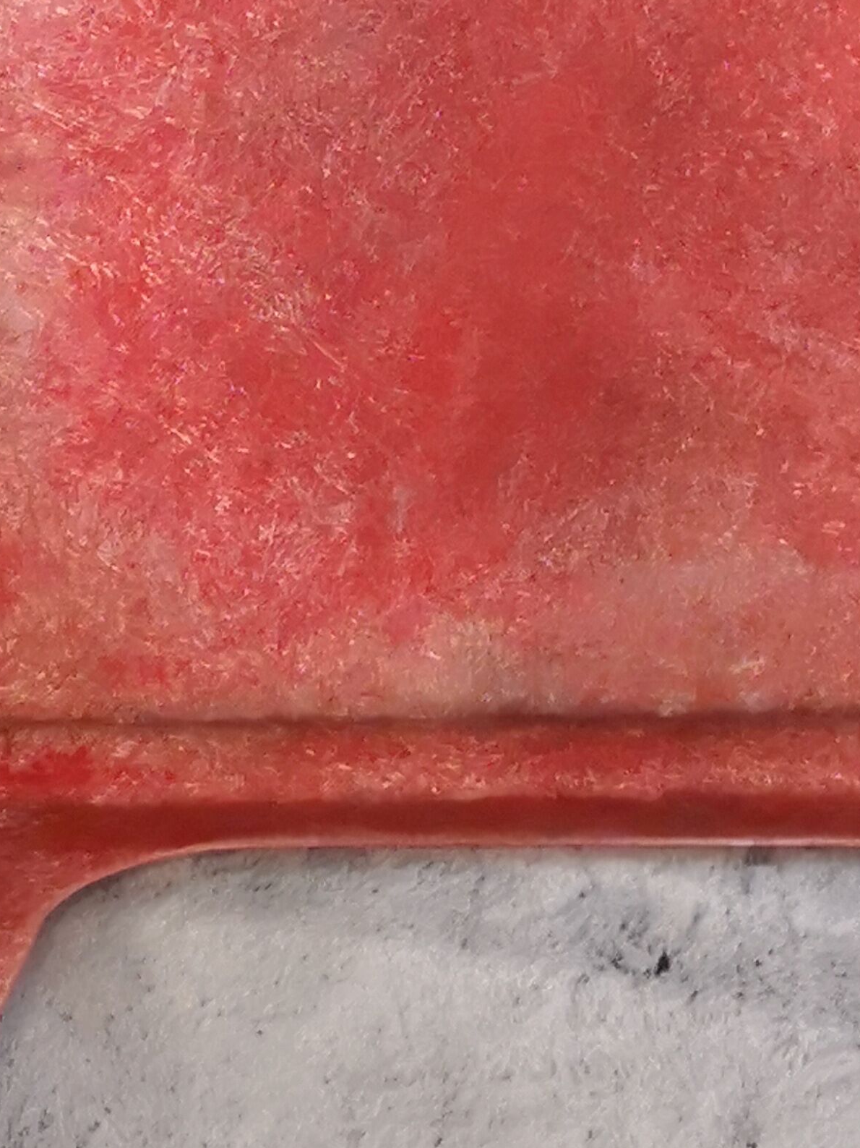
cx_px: 442
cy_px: 483
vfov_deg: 15.2
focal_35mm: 130
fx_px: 4307
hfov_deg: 11.4
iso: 320
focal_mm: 3.95
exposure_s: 1/33.3
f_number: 1.6
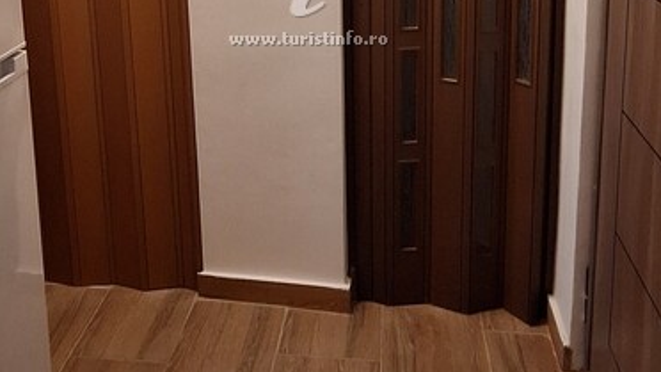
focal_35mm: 39
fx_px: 683
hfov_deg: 51.4
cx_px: 281
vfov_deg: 27.7
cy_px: -39
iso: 80
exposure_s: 1/50
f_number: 2.2
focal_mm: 1.74
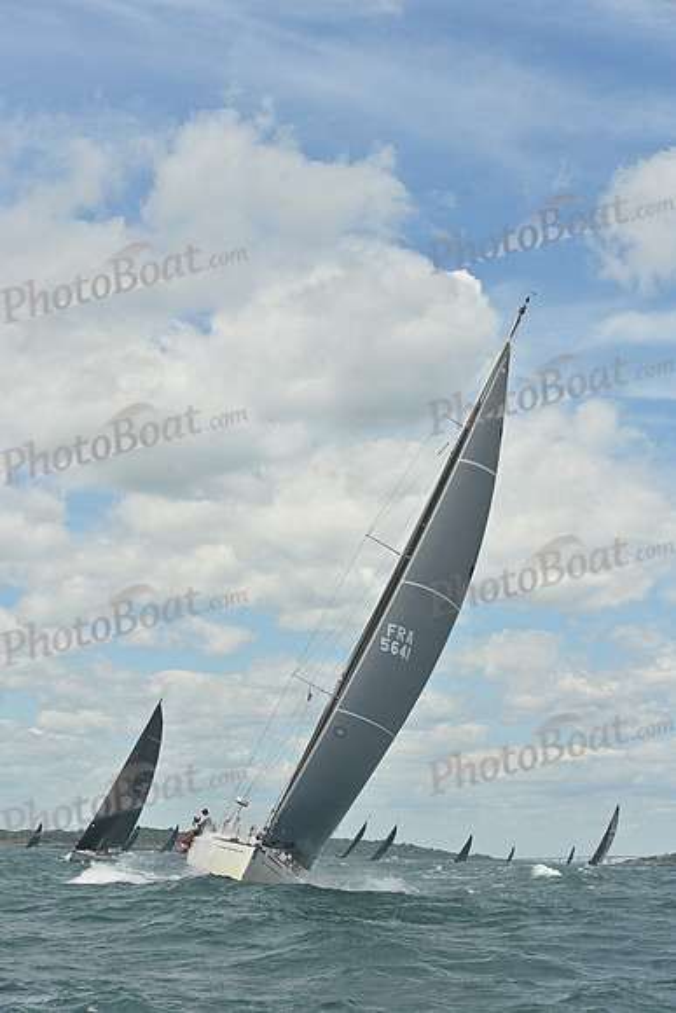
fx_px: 1970
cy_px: 506
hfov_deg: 19.5
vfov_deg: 28.8
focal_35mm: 70
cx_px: 338
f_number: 9
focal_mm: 70
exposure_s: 1/1250
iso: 250
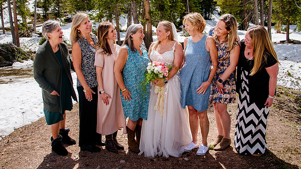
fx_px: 239
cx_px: 147
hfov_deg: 64.3
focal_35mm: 30
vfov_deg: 38.7
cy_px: 66
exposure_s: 1/320
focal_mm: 24
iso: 400
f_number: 7.1
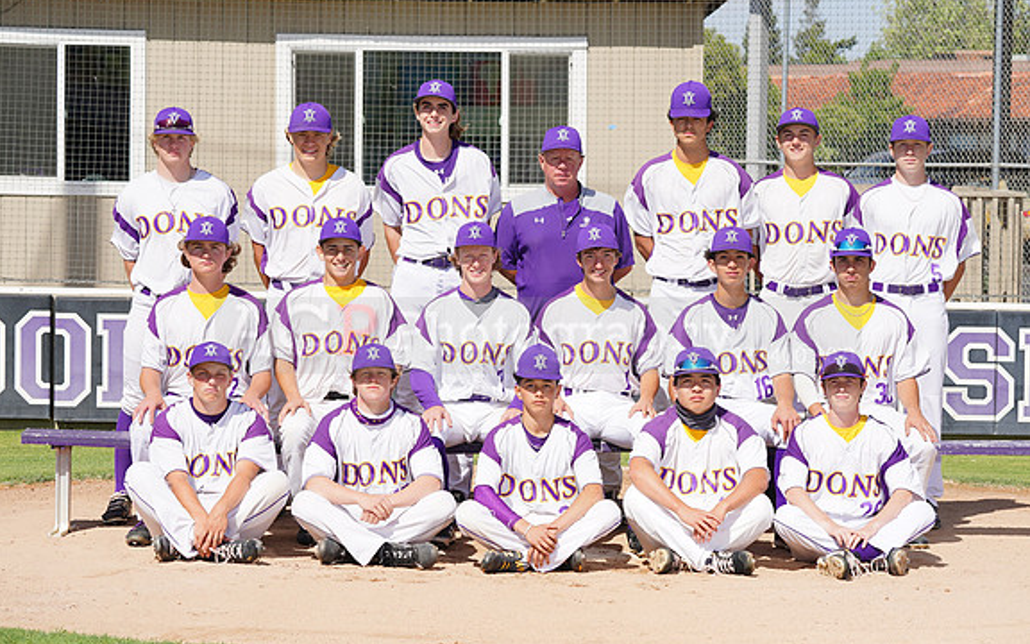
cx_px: 515
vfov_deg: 11.2
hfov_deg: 17.8
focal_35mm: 117
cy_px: 320
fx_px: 3284
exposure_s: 1/250
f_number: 10
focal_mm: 114
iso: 100
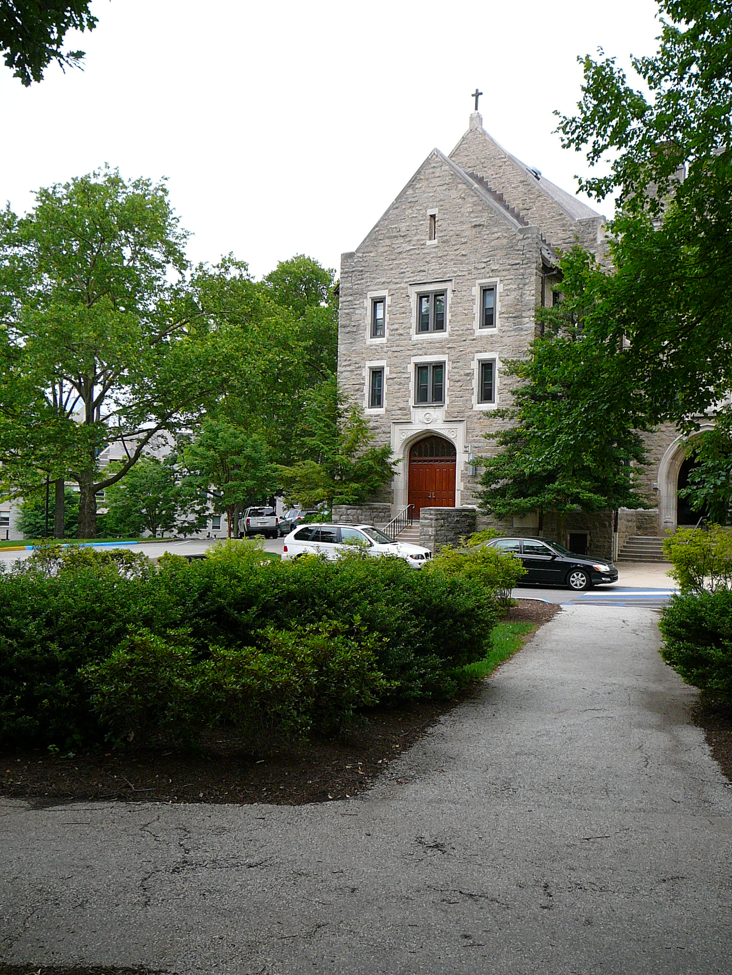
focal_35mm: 35
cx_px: 366
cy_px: 488
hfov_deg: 40.7
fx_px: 987
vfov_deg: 52.6
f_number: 2.8
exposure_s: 1/500
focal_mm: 5.2
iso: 80
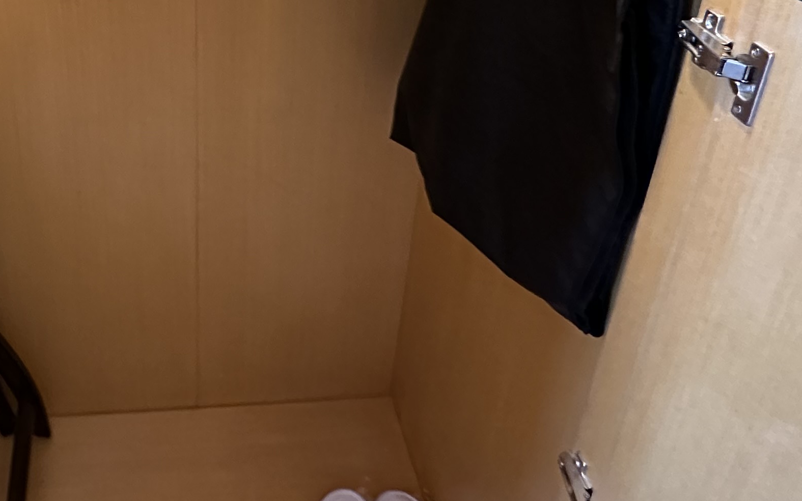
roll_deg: +1.3
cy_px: 36
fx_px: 830
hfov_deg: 49.3
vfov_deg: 31.7
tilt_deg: -25.5
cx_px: 190
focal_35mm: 38
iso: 1000
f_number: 2.2
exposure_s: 1/40
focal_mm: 2.22
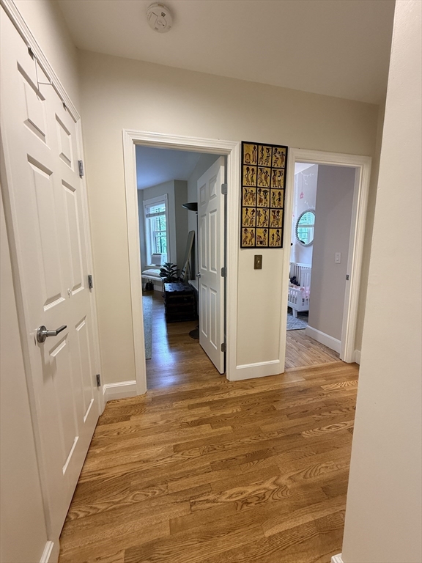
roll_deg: -1.4
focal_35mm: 14
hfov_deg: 85.7
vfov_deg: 102.1
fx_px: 228
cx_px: 211
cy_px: 282
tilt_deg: -8.4
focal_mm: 2.22
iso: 200
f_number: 2.2
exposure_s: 1/60
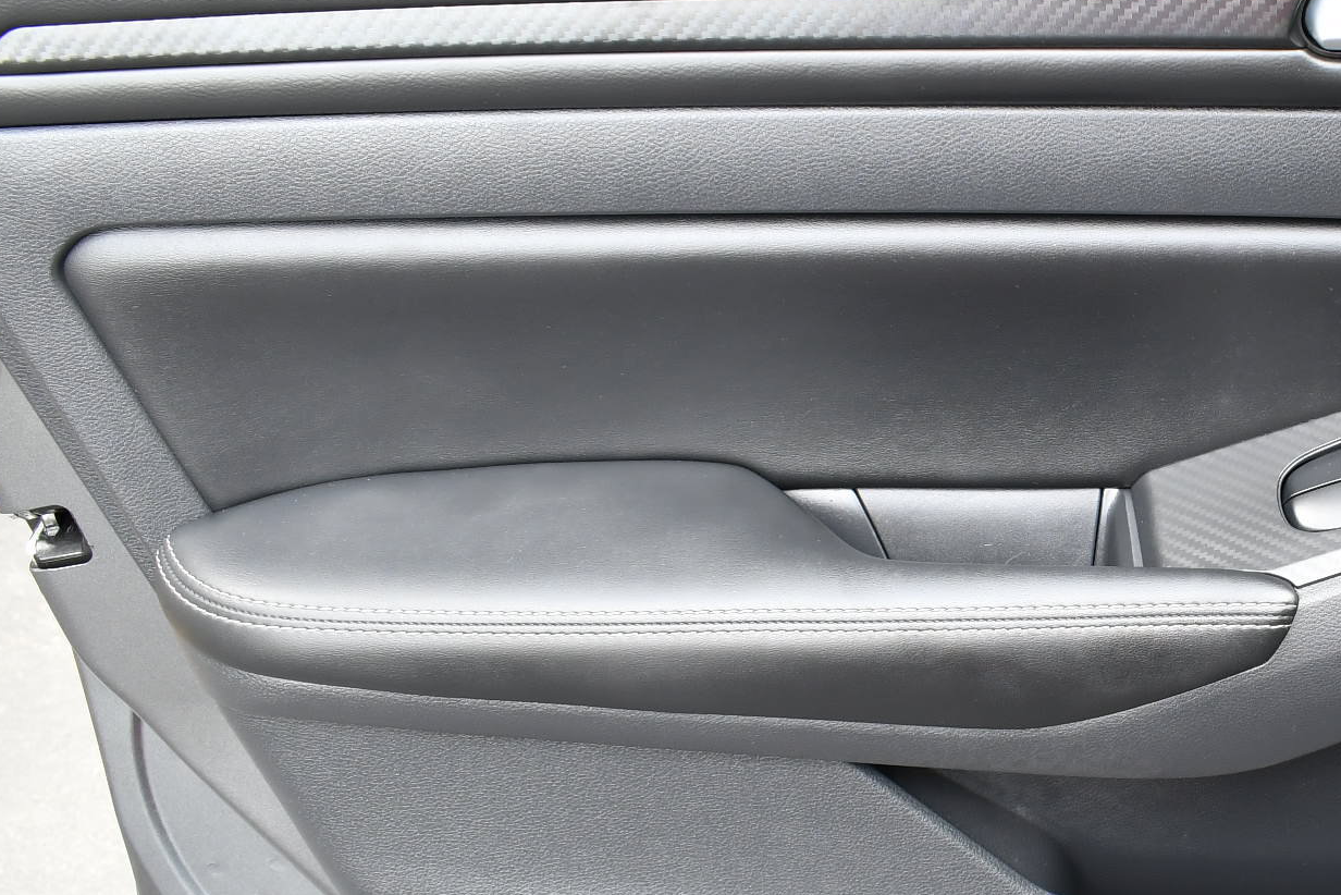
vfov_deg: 22.2
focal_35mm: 61
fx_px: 2273
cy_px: 620
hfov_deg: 30.6
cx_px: 1326
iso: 400
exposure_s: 1/60
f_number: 6.3
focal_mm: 18
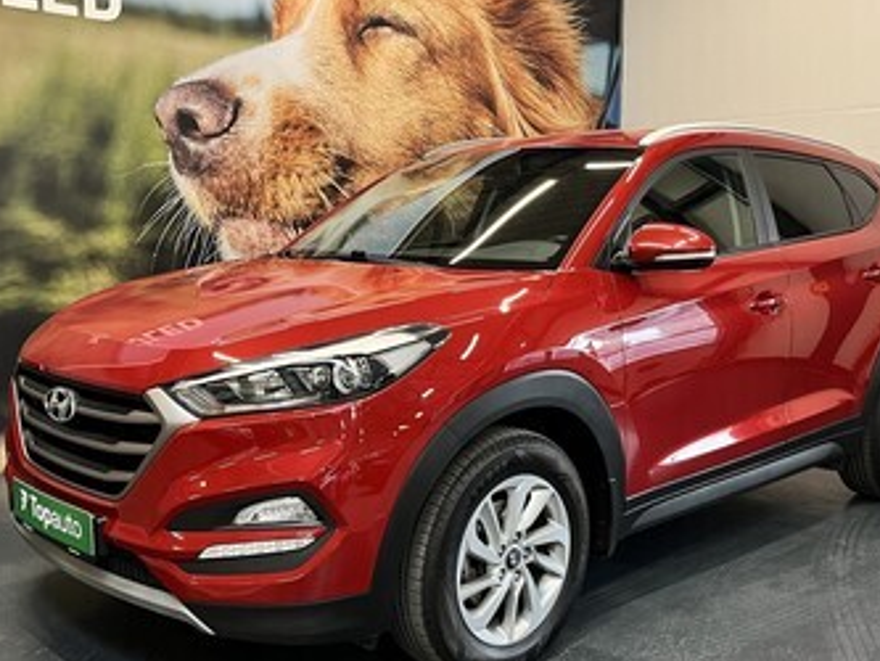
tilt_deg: -5.5
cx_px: 425
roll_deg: +0.4
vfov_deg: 36.8
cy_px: 319
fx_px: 992
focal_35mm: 39
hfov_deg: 47.8
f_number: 1.6
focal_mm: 5.1
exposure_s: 1/83
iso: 125
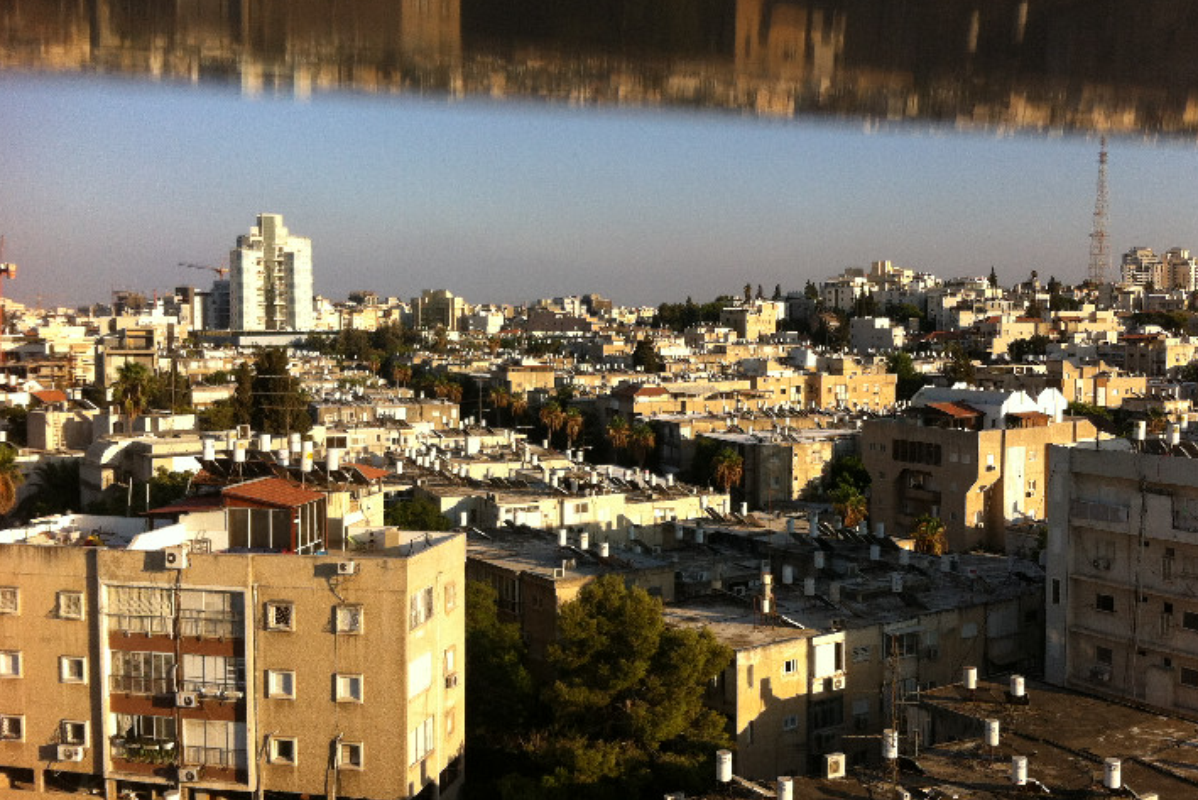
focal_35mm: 41
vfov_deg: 32.6
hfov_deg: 47.3
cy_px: 386
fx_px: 1365
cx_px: 666
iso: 80
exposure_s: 1/973
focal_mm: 3.85
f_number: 2.8
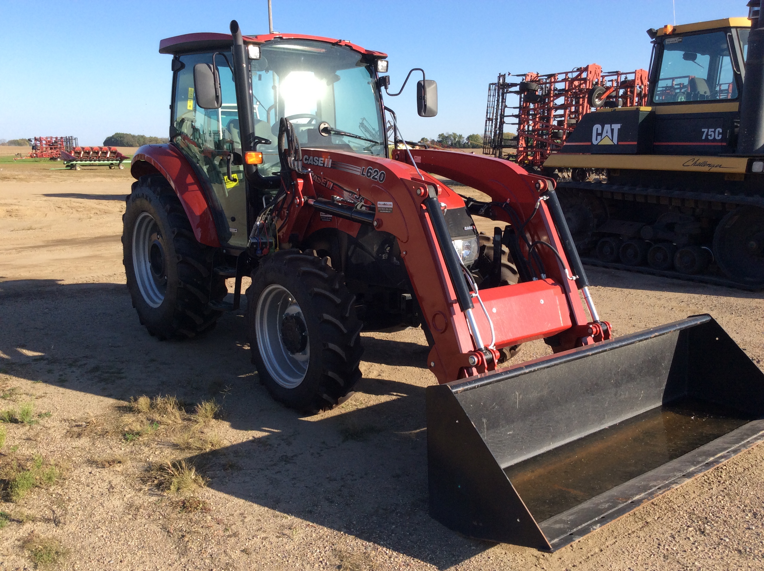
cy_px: 286
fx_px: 705
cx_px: 382
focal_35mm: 32
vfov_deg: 44.1
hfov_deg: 56.9
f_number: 2.4
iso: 32
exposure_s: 1/805
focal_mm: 3.3
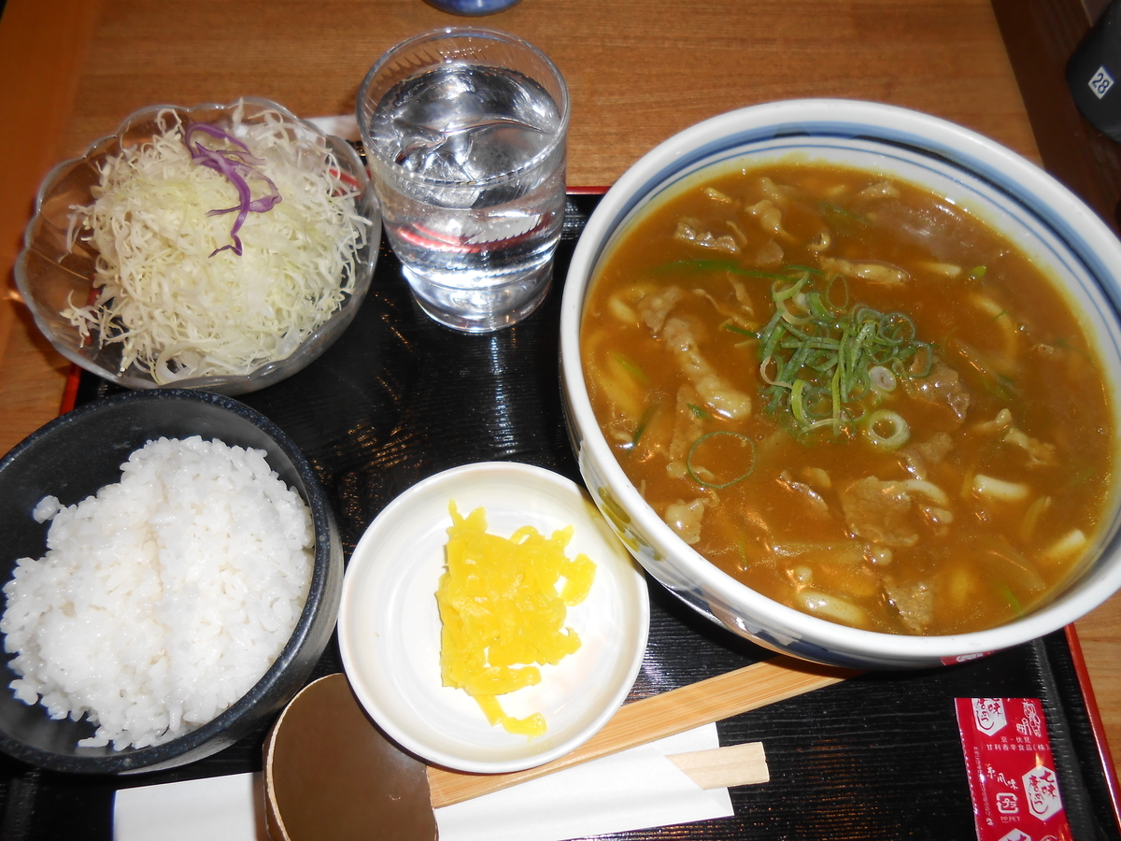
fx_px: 842
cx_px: 560
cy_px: 420
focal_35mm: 26
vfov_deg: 53.1
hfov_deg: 67.3
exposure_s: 1/25
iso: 80
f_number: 3.5
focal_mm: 4.6
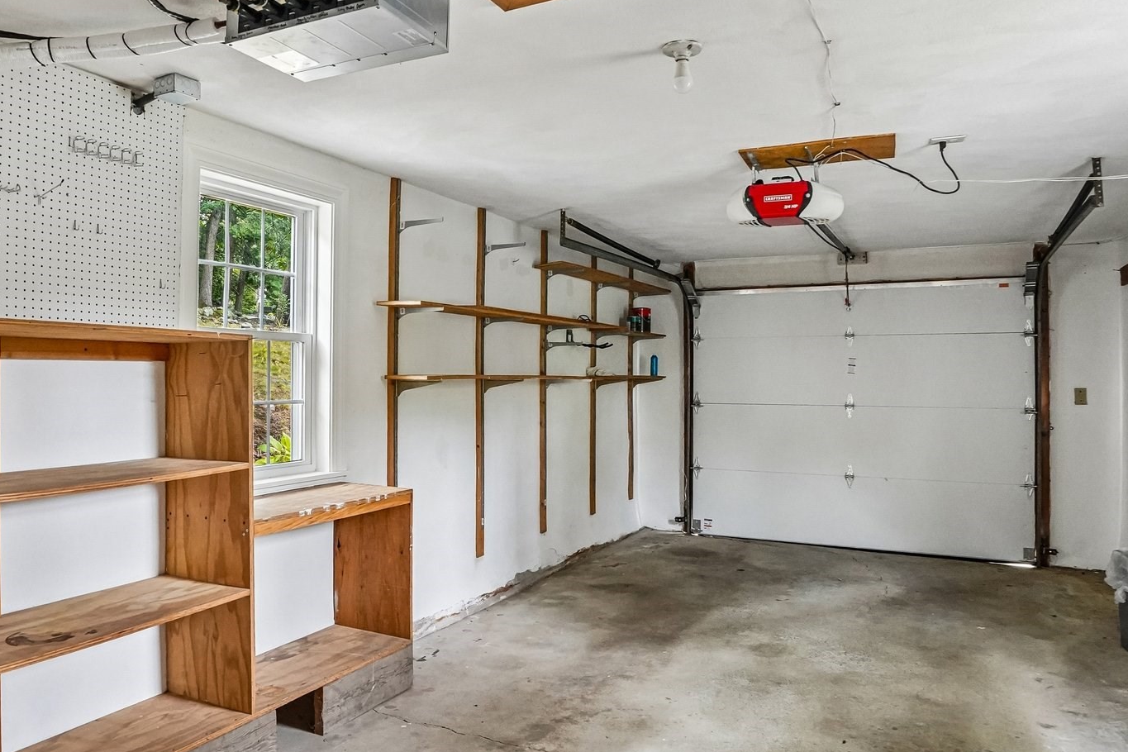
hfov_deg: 73.7
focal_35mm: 24
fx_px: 752
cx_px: 526
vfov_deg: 53.1
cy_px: 388
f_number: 8
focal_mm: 16
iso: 4000
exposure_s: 1/30
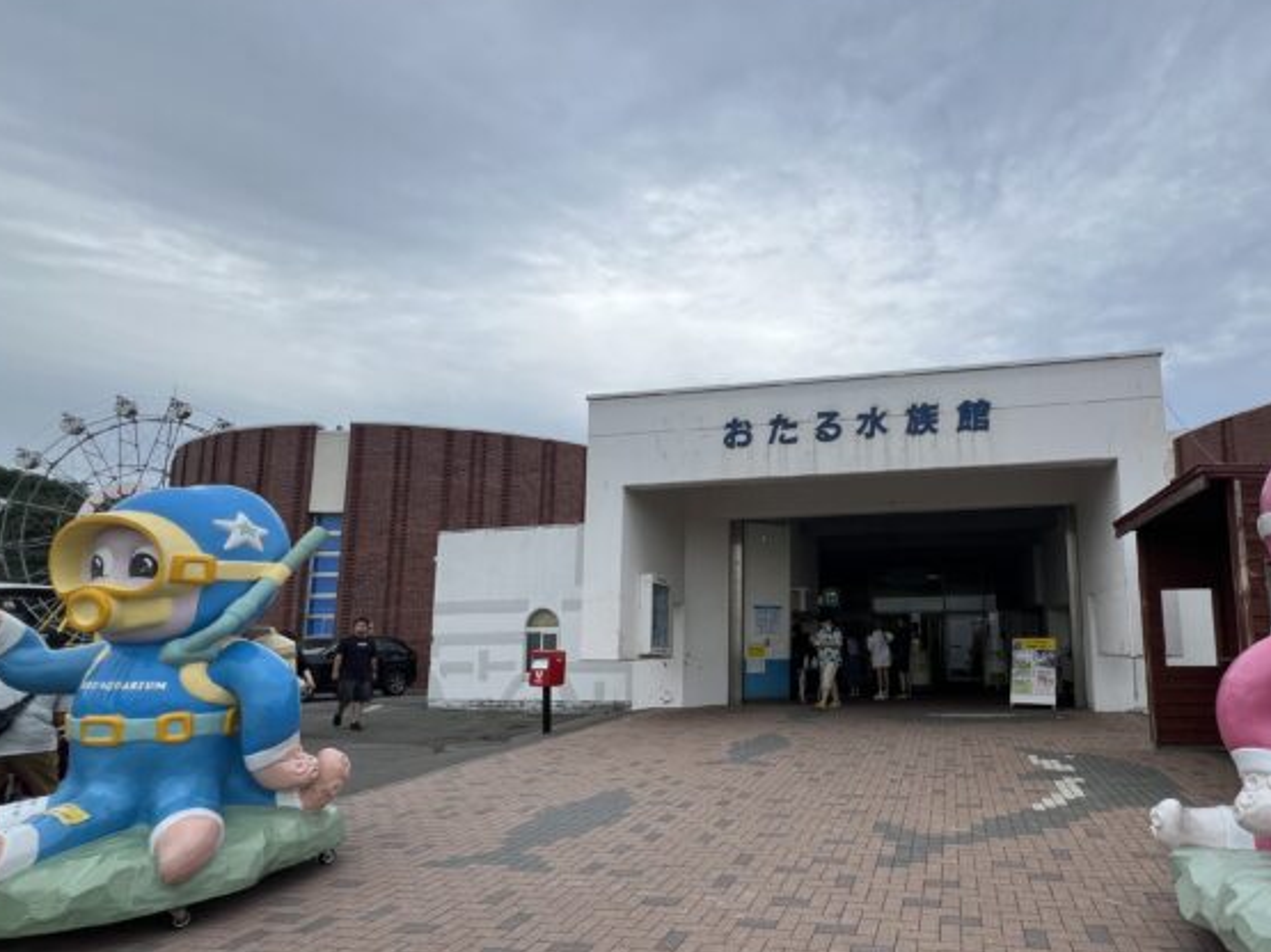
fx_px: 661
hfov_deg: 85.6
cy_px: 554
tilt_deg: +7.6
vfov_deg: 71.1
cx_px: 813
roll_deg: +0.3
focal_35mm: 18
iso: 32
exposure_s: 1/1119
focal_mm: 1.57
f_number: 1.8
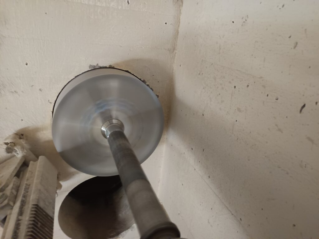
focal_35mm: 24
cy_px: 120
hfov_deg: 71.6
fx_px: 221
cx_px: 160
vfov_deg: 56.8
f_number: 1.7
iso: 3987
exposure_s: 1/16.7
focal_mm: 5.31
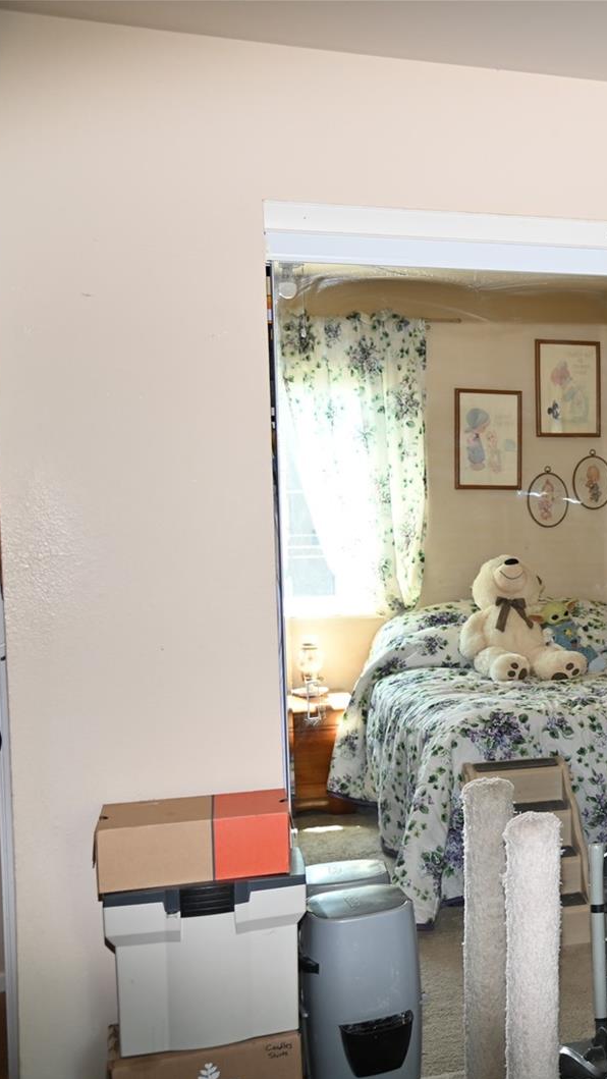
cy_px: 541
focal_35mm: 49
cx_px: 767
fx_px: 1402
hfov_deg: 22.2
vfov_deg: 42.1
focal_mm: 31
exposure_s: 1/60
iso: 400
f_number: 4
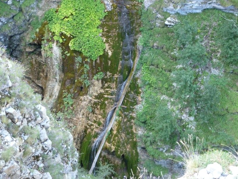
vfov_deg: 16.4
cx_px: 119
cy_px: 90
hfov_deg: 21.8
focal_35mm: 90
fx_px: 619
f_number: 4.3
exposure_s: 1/40
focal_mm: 14.7
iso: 500
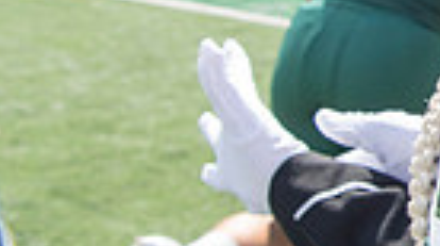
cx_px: 816
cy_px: -65
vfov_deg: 11.1
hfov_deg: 16.5
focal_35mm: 106
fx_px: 1234
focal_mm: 24
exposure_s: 1/500
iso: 200
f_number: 5.6
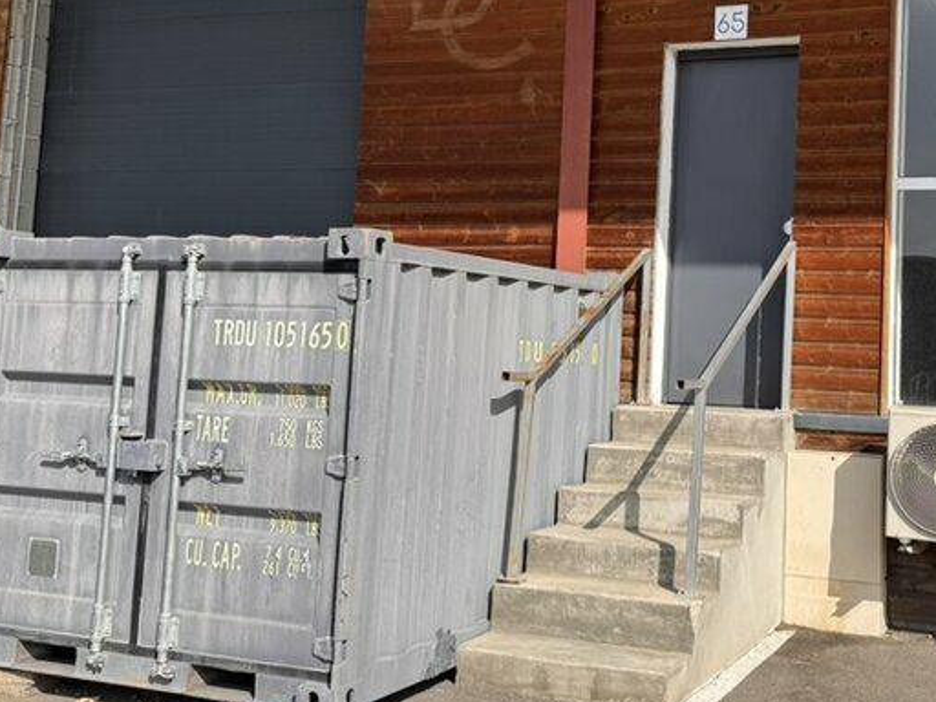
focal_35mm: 45
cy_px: 230
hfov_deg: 40.7
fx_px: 1217
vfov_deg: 31.9
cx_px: 720
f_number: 1.78
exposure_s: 1/3413
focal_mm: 6.76
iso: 80
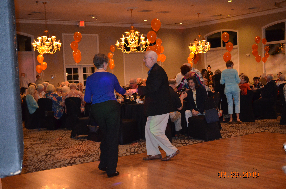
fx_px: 404
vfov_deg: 26.4
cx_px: 143
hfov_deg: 39.0
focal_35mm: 51
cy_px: 94
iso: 3200
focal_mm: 34
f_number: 5
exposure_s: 1/60
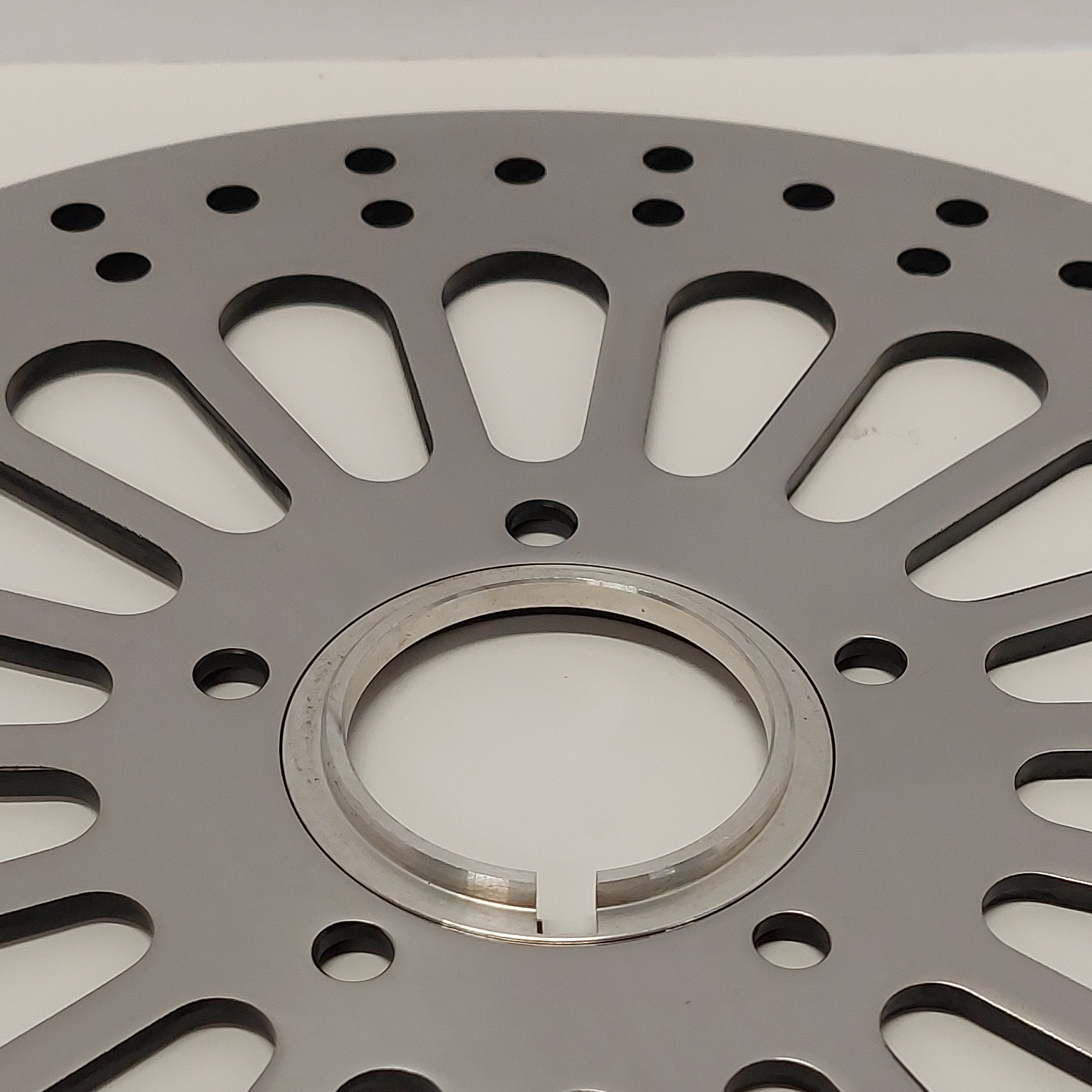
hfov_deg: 26.9
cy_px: 1009
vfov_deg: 25.9
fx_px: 2284
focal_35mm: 64
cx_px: 511
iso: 125
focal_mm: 5.23
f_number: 1.8
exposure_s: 1/120
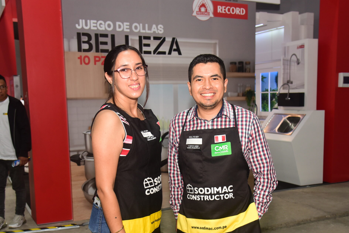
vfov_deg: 29.0
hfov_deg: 42.7
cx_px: 186
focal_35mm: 46
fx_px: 446
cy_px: 157
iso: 800
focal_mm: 34
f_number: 5.6
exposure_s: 1/125
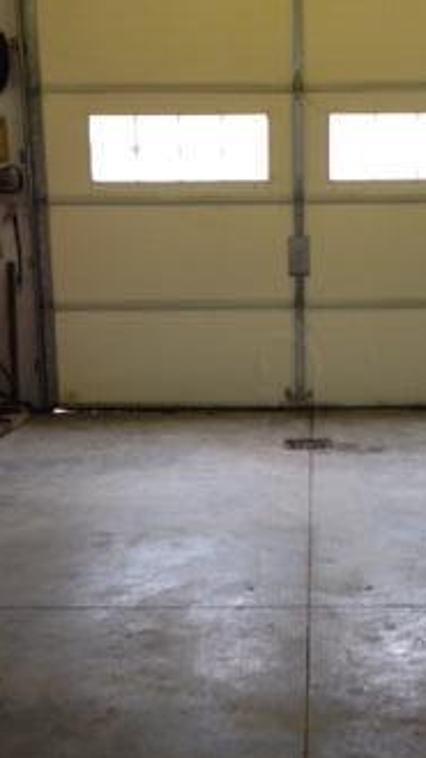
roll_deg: +0.2
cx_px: 290
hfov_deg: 17.2
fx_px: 1406
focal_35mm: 70
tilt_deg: -12.4
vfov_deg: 30.0
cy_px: 475
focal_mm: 4.12
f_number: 2.4
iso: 64
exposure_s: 1/20
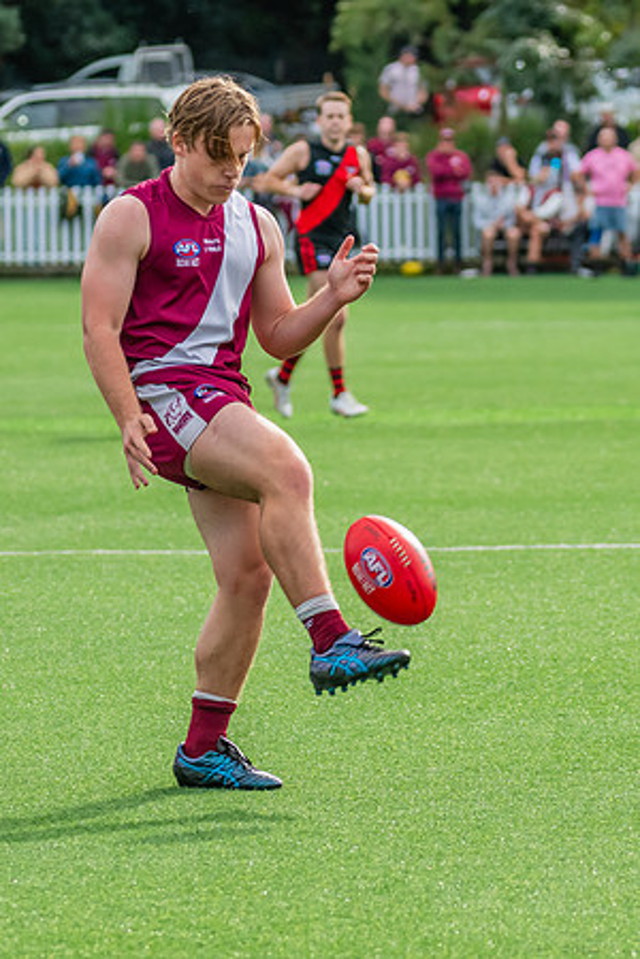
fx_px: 9859
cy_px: 490
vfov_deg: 5.6
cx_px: 222
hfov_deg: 3.7
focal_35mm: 370
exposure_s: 1/1250
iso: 800
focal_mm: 170
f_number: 5.6
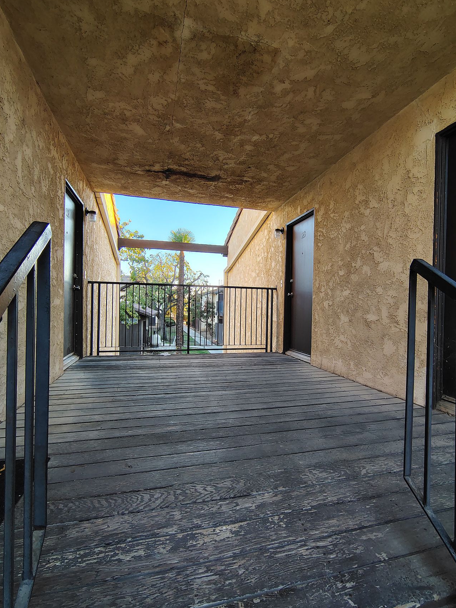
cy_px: 308
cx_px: 246
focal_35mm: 18
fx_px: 316
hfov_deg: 71.5
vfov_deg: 87.8
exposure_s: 1/60
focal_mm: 2.13
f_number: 2.2
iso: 203
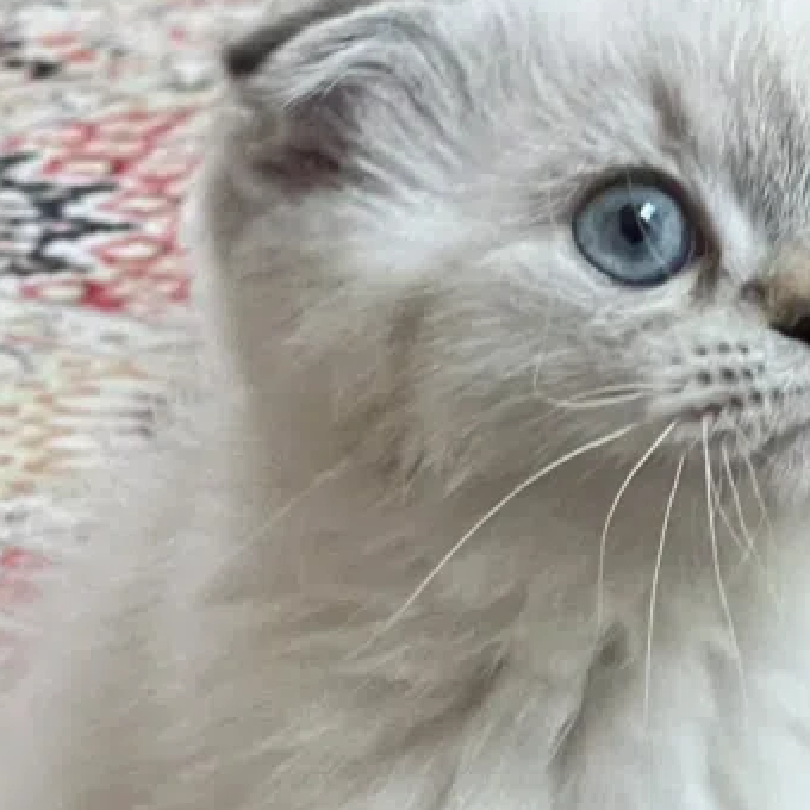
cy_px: 336
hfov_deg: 13.6
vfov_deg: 13.6
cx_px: 395
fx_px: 3389
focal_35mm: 128
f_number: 2.8
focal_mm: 9
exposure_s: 1/60
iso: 400
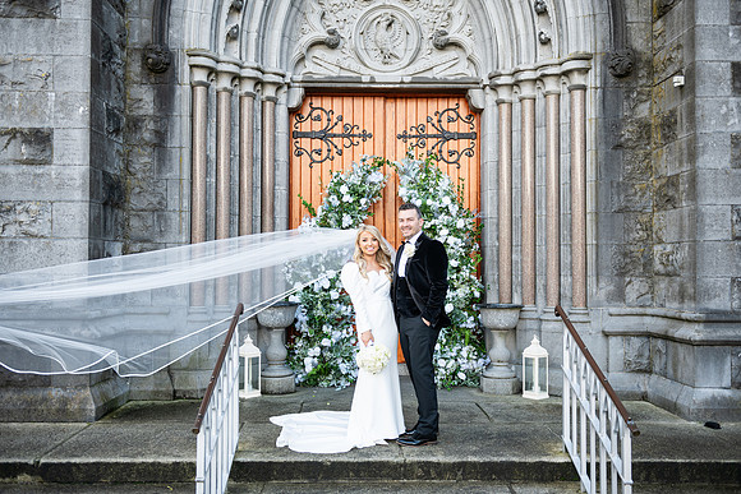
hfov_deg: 53.1
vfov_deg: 36.9
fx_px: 741
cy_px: 247
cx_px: 370
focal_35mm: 36
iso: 160
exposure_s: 1/160
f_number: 3.5
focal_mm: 36
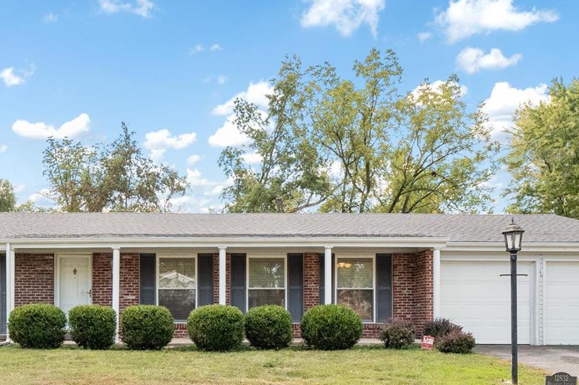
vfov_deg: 38.0
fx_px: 530
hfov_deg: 56.6
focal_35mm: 33
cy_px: 325
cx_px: 221
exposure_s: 1/500
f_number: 6.3
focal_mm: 9
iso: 400
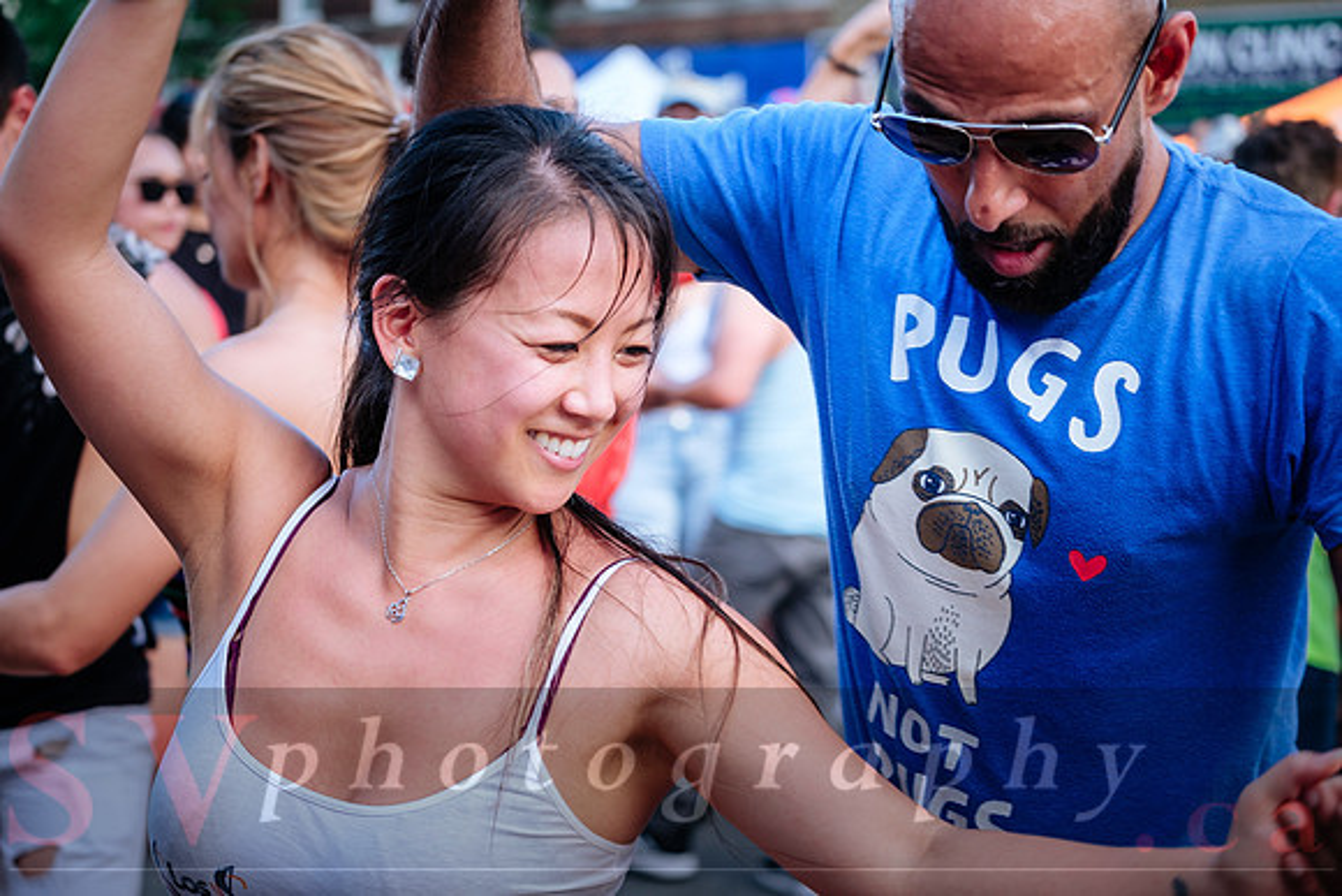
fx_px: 2796
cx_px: 671
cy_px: 448
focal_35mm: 75
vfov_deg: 18.2
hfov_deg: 27.0
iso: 200
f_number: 2.8
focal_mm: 50
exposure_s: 1/250
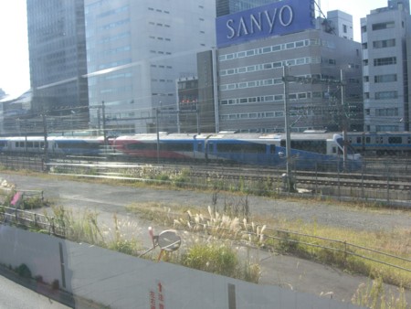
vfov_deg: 37.8
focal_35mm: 38
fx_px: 451
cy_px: 154
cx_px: 206
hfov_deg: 49.0
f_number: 4
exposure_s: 1/320
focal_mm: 7.9
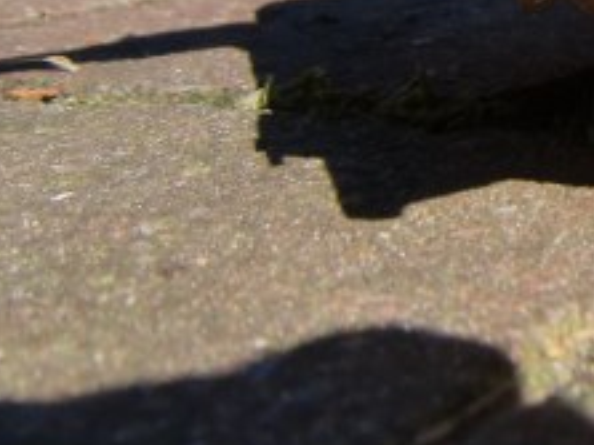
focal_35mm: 86
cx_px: 895
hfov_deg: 19.7
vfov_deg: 16.5
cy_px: -83
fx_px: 1475
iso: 64
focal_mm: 4.3
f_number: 3.2
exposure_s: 1/800
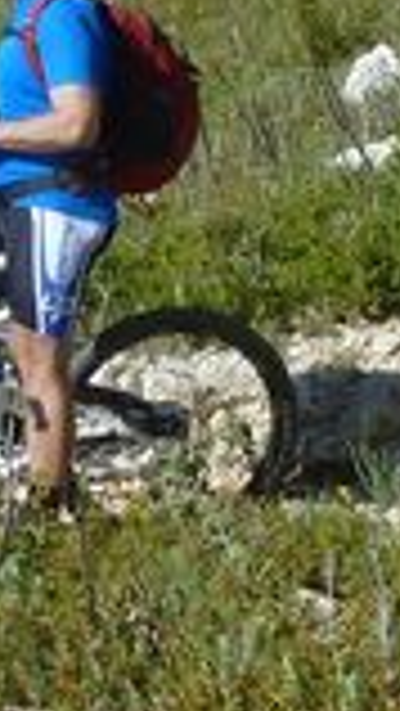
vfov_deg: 14.6
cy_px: -333
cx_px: -485
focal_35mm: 138
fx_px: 2599
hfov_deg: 8.2
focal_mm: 4.1
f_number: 5
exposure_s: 1/400
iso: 80
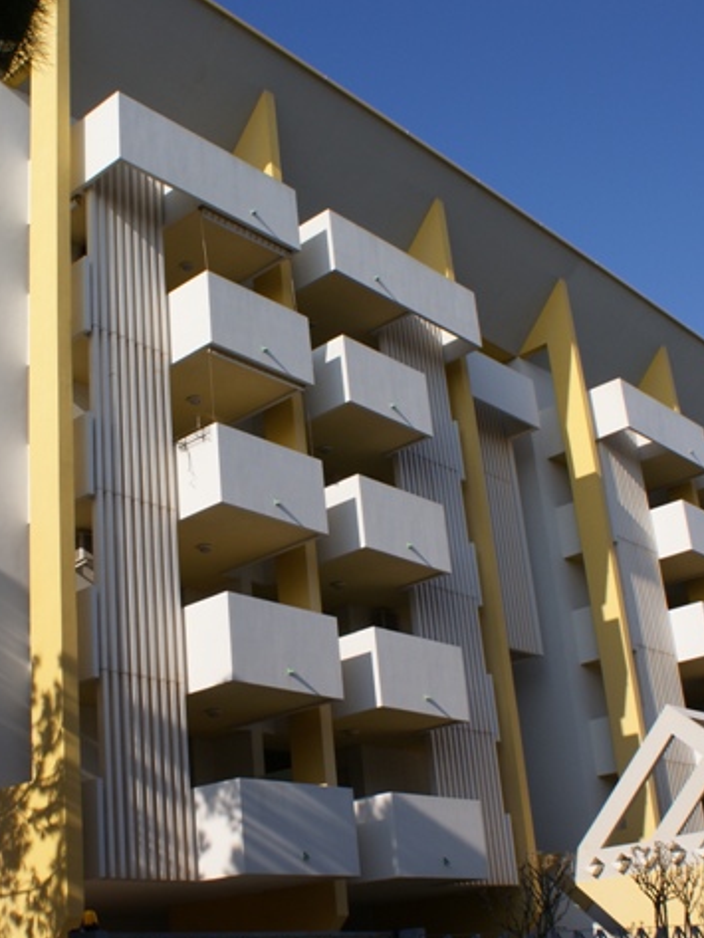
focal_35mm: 44
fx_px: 1193
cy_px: 529
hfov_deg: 32.8
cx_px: 280
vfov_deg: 42.8
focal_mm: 18
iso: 100
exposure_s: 1/250
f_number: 10
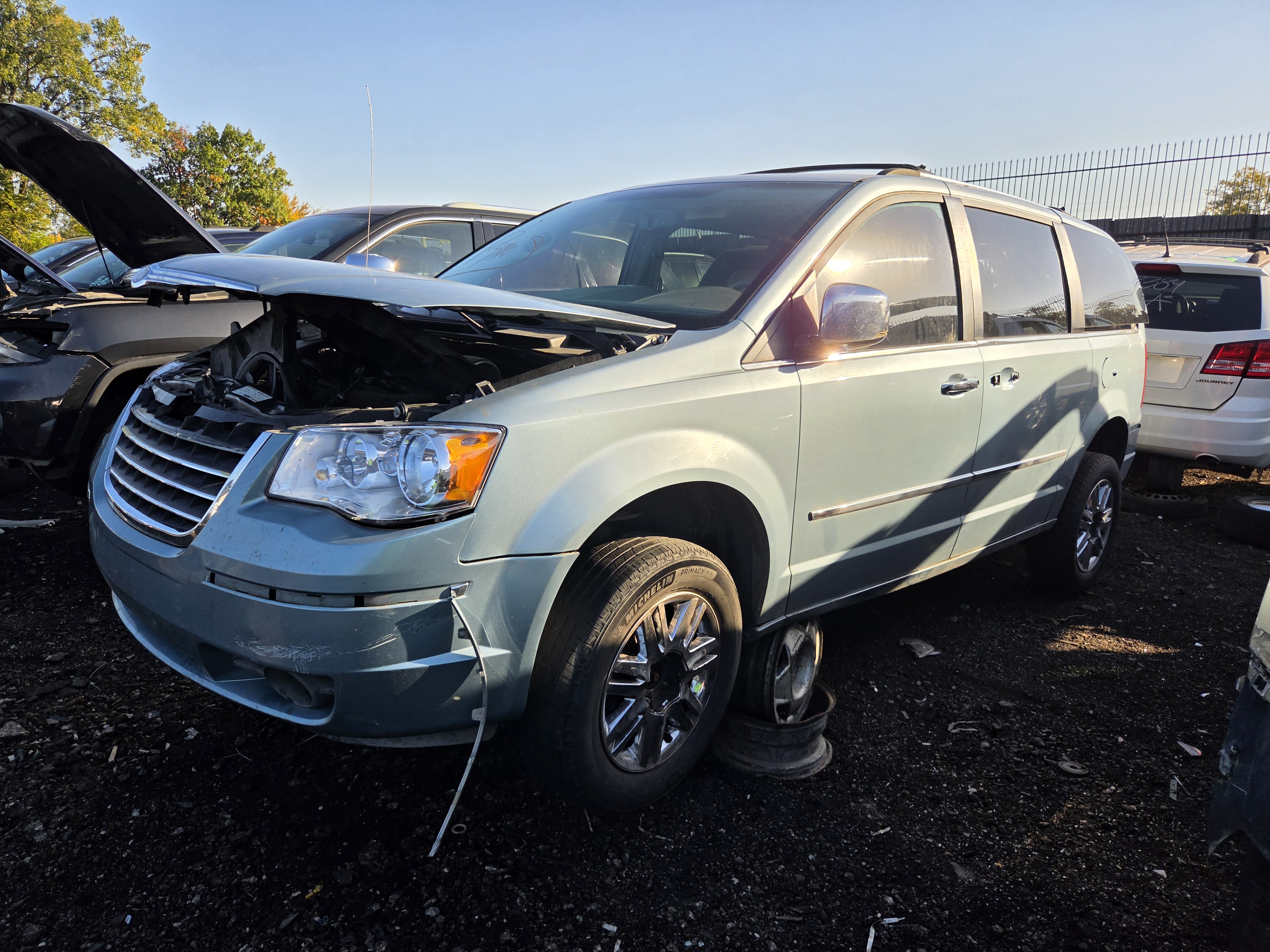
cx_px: 635
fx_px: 844
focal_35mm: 23
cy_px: 476
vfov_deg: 58.9
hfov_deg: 73.9
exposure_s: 1/4186
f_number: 1.8
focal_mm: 5.4
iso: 80
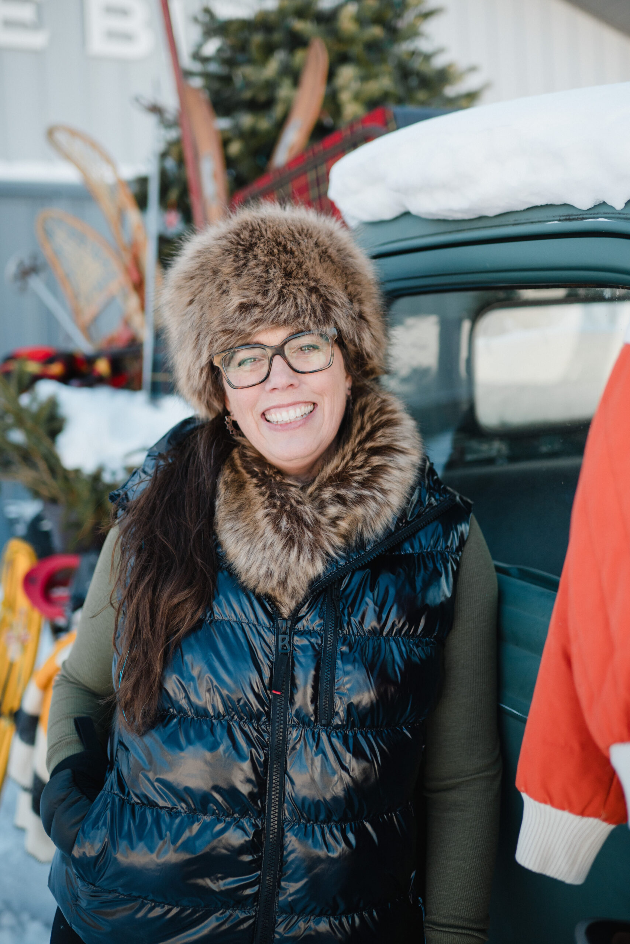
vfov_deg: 54.4
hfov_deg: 37.9
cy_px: 472
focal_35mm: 35
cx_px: 315
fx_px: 919
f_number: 2
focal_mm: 35
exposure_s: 1/5000
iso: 400
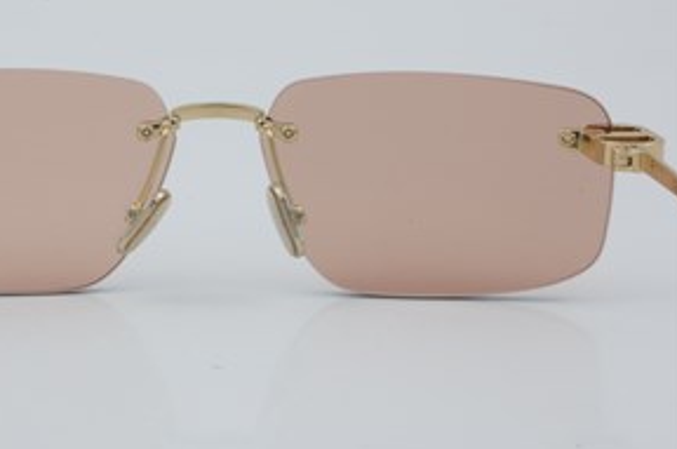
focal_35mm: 115
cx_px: 219
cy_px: 174
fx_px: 2153
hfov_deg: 17.8
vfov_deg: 11.9
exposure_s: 1/4
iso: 100
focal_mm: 55
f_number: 29
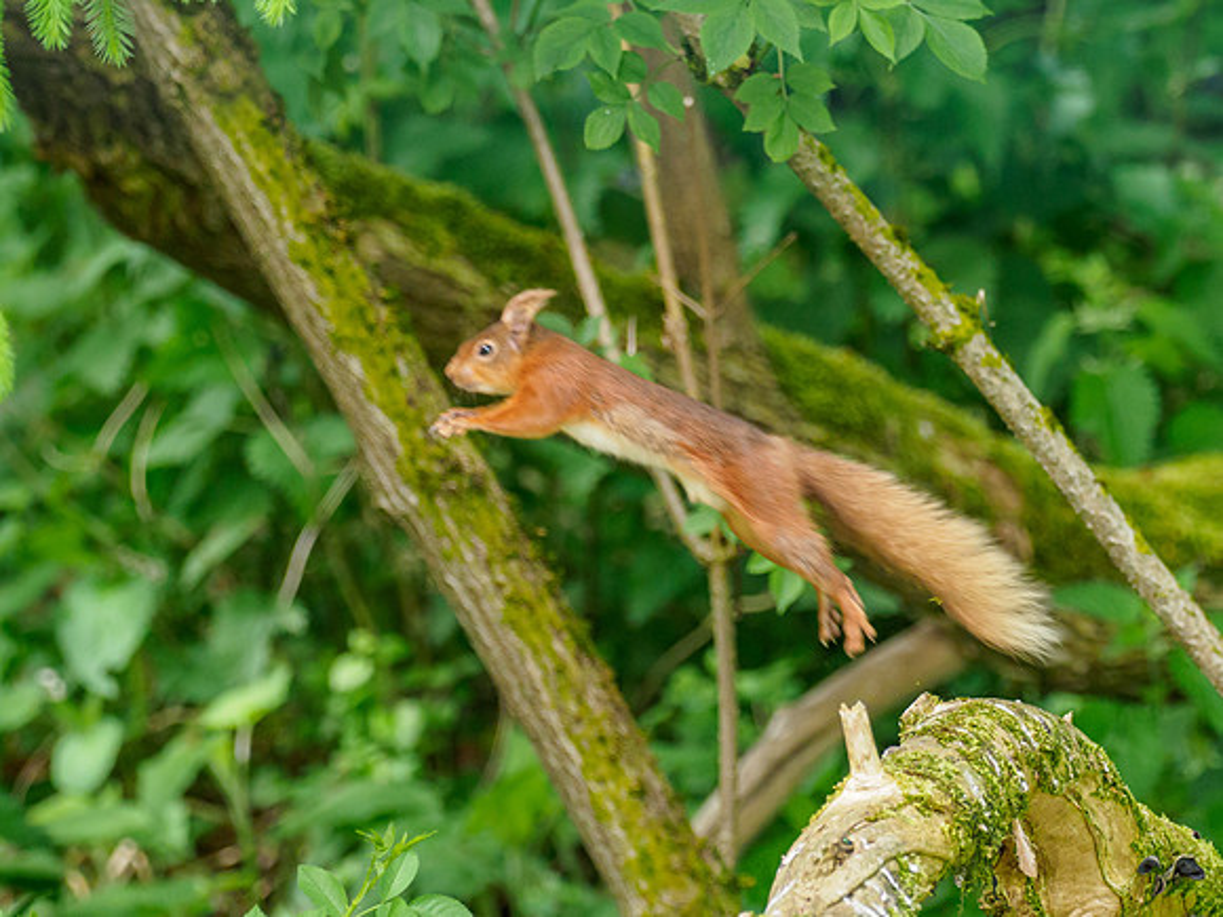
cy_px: 663
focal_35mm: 869
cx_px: 884
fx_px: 30713
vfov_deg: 1.7
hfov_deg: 2.3
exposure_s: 1/640
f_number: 4
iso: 1000
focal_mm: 300
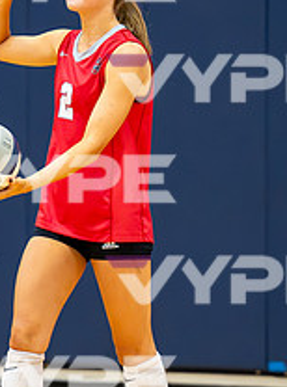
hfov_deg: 3.1
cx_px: 14
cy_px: 206
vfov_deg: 4.2
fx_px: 5261
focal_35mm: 472
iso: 5000
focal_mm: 150
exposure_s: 1/800
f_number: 2.8
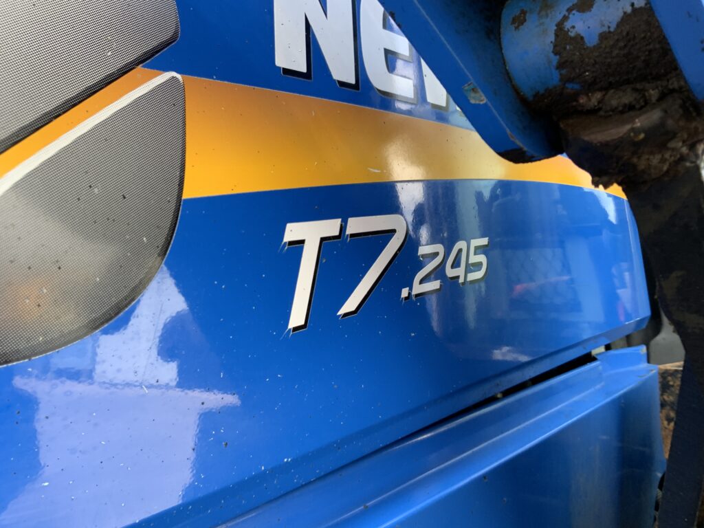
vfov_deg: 48.2
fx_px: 590
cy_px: 264
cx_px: 352
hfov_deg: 61.7
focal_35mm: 29
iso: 20
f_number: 1.8
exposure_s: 1/122
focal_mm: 3
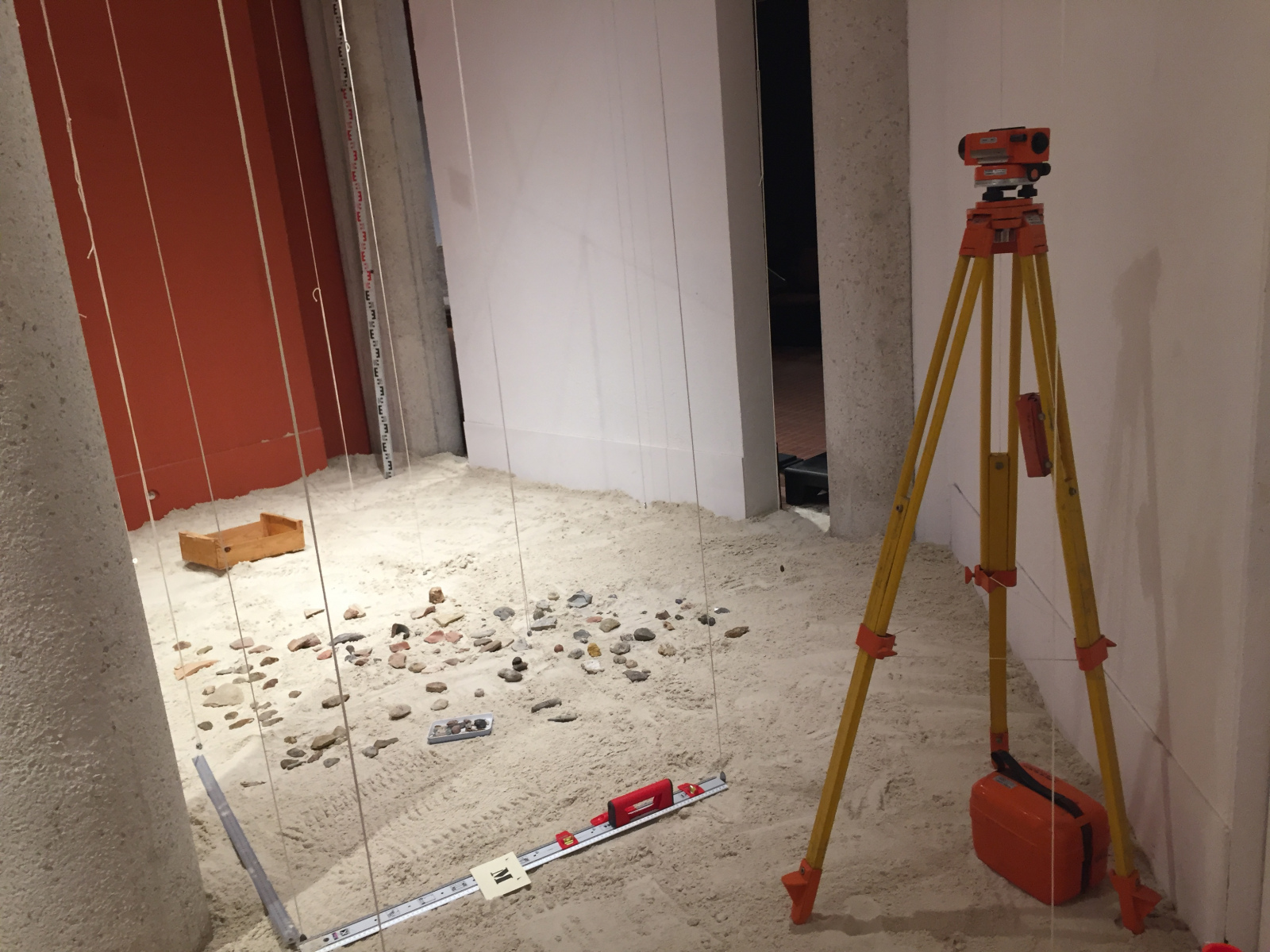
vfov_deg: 48.2
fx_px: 1064
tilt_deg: -14.5
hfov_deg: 61.7
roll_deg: +5.5
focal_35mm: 29
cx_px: 635
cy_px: 476
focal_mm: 4.15
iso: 125
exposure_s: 1/33
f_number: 2.2
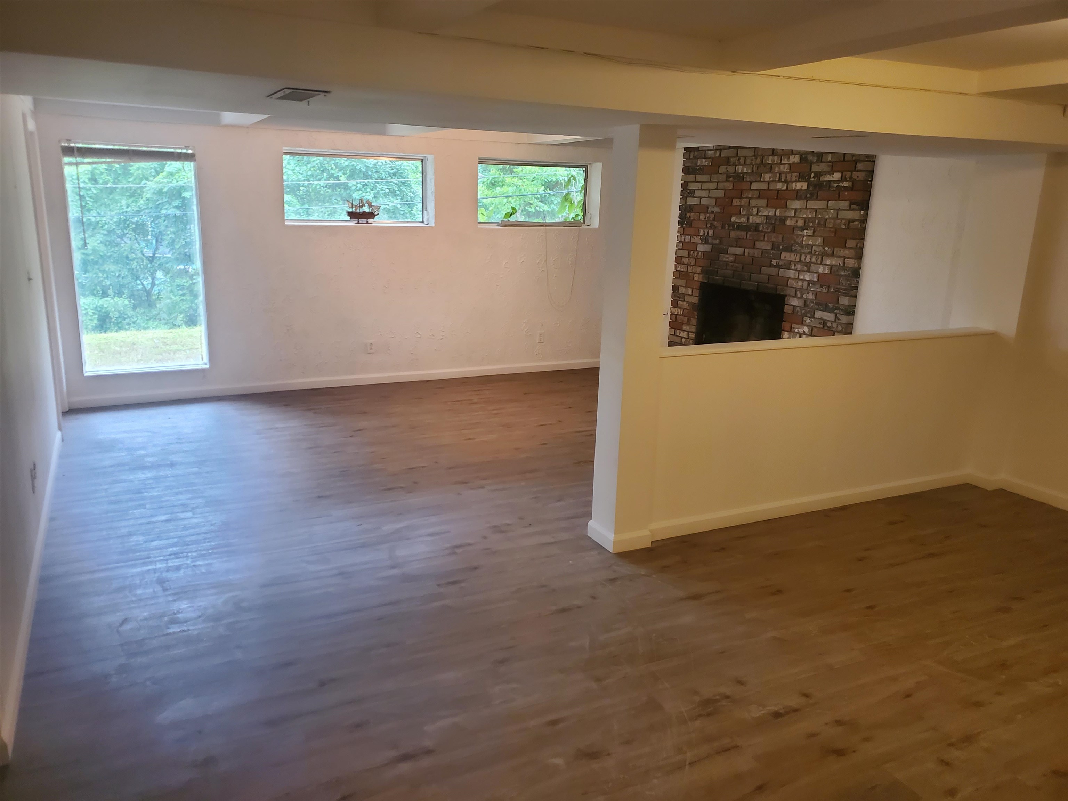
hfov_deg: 67.3
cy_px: 400
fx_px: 802
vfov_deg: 53.1
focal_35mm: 26
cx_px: 534
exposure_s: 1/40
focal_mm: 4.3
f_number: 1.5
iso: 250
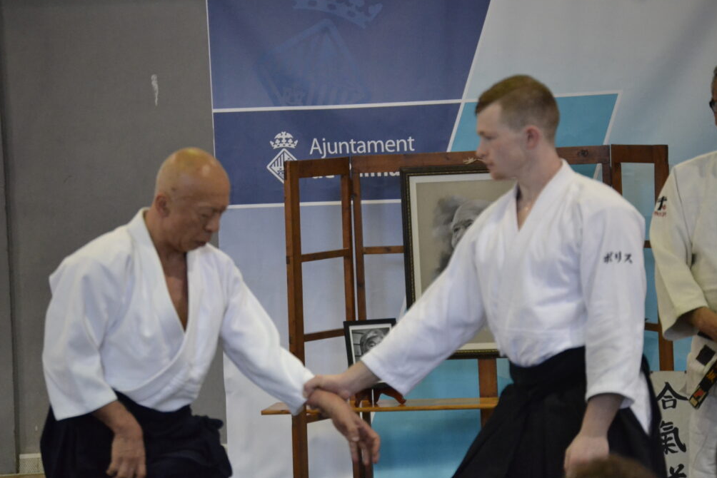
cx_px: 360
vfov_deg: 6.7
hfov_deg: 10.0
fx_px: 4114
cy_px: 239
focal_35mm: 207
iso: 3200
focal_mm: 135
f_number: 5
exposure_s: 1/200
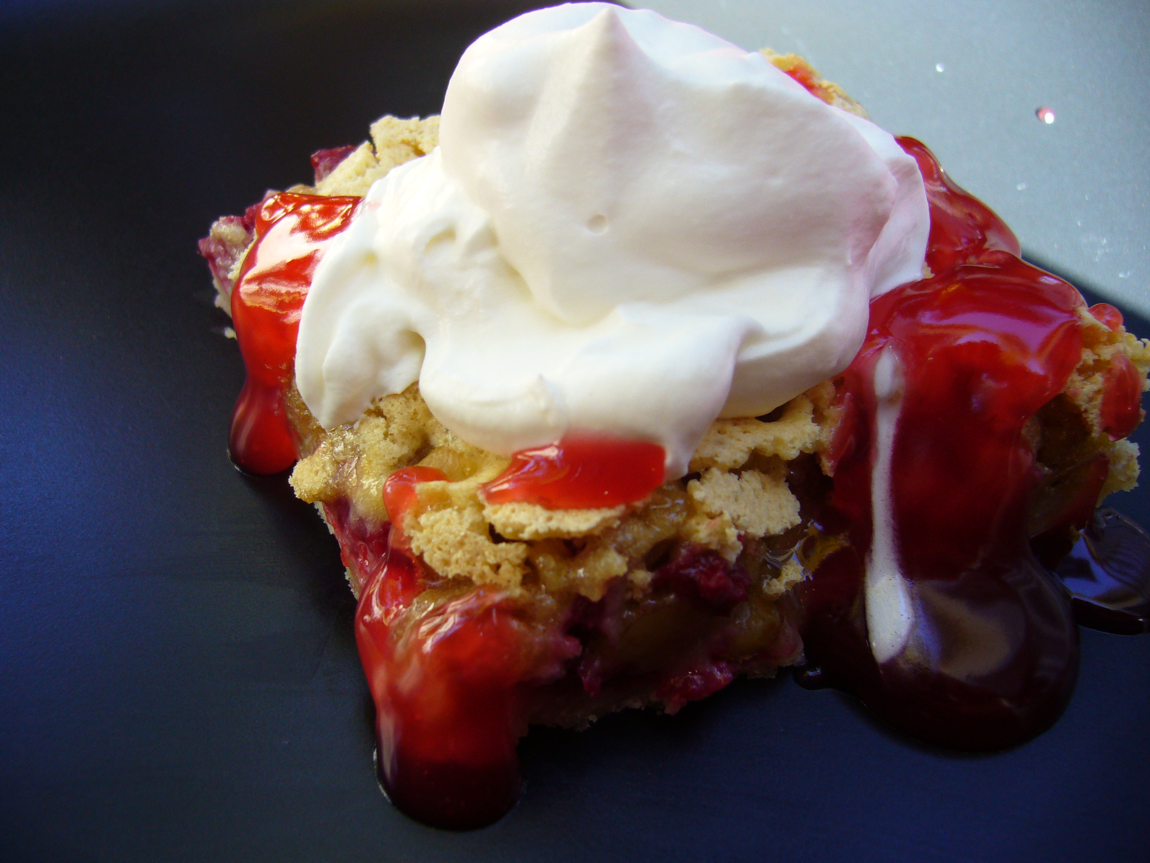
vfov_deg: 40.7
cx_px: 575
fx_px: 1163
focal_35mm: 35
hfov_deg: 52.6
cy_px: 432
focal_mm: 5.8
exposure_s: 1/60
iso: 100
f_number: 2.8
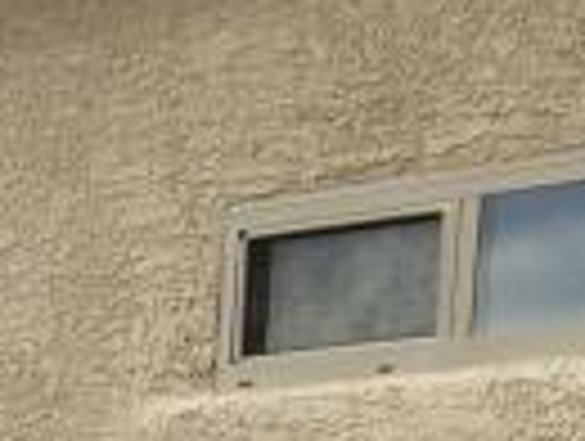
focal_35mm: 228
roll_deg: -1.2
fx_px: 3860
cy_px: 1458
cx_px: -824
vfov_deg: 5.9
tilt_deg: -10.1
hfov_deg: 8.0
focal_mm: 4.15
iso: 25
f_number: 2.2
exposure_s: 1/864
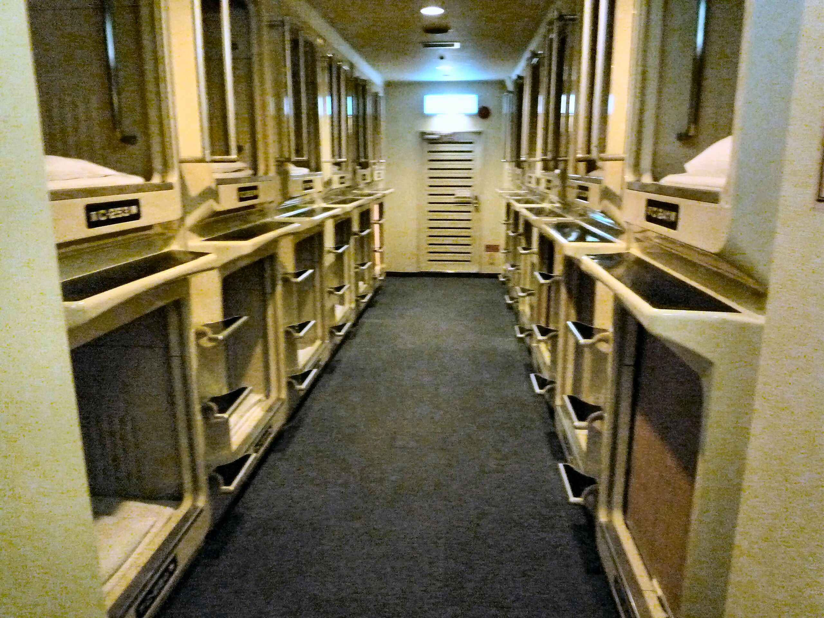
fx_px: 595
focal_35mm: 25
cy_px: 309
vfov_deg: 54.9
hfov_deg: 69.4
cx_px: 412
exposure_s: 1/8
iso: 800
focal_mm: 4.4
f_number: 2.8
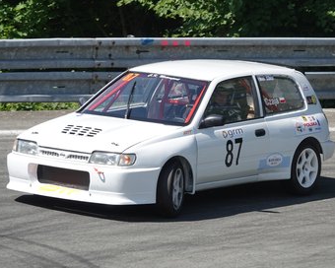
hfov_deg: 4.9
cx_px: 184
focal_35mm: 398
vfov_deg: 3.9
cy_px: 124
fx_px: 3946
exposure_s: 1/800
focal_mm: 117.29
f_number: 4
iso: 125
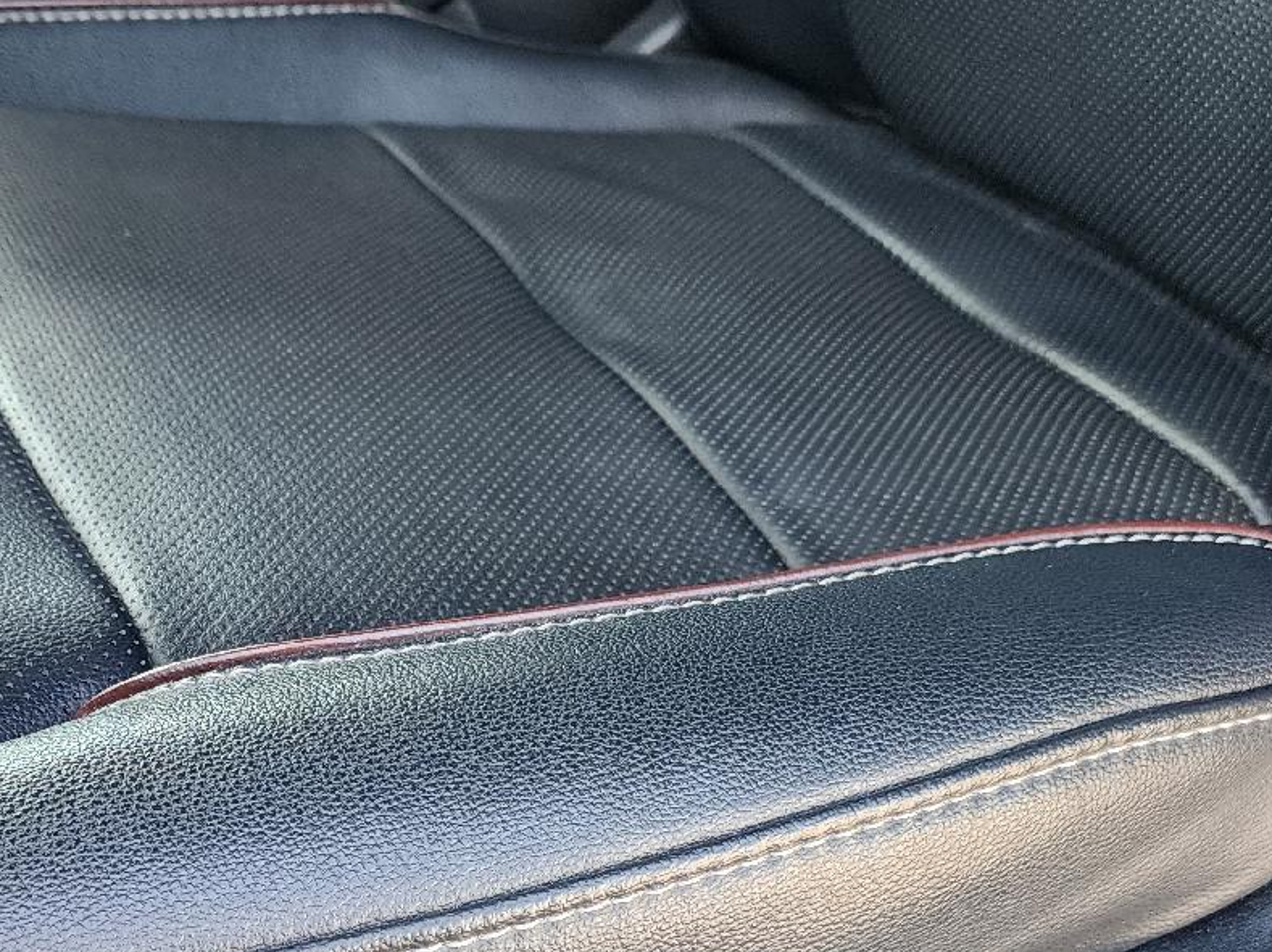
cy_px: 817
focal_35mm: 56
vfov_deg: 25.4
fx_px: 2057
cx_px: 439
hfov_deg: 34.1
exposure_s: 1/180
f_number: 1.8
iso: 160
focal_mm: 6.4
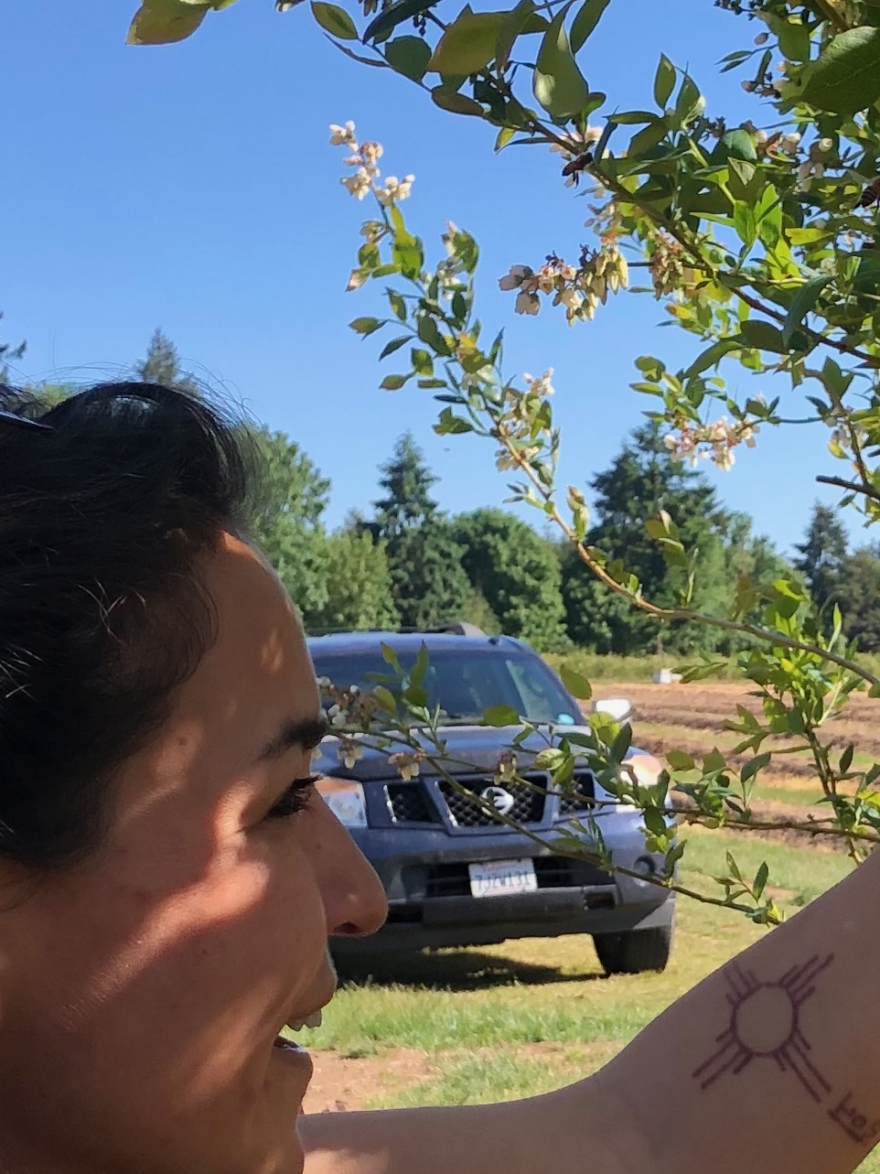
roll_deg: +1.3
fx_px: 2983
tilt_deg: -0.9
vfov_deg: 22.1
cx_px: 774
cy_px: 847
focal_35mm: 88
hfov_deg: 16.6
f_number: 1.8
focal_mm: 4
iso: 20
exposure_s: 1/436
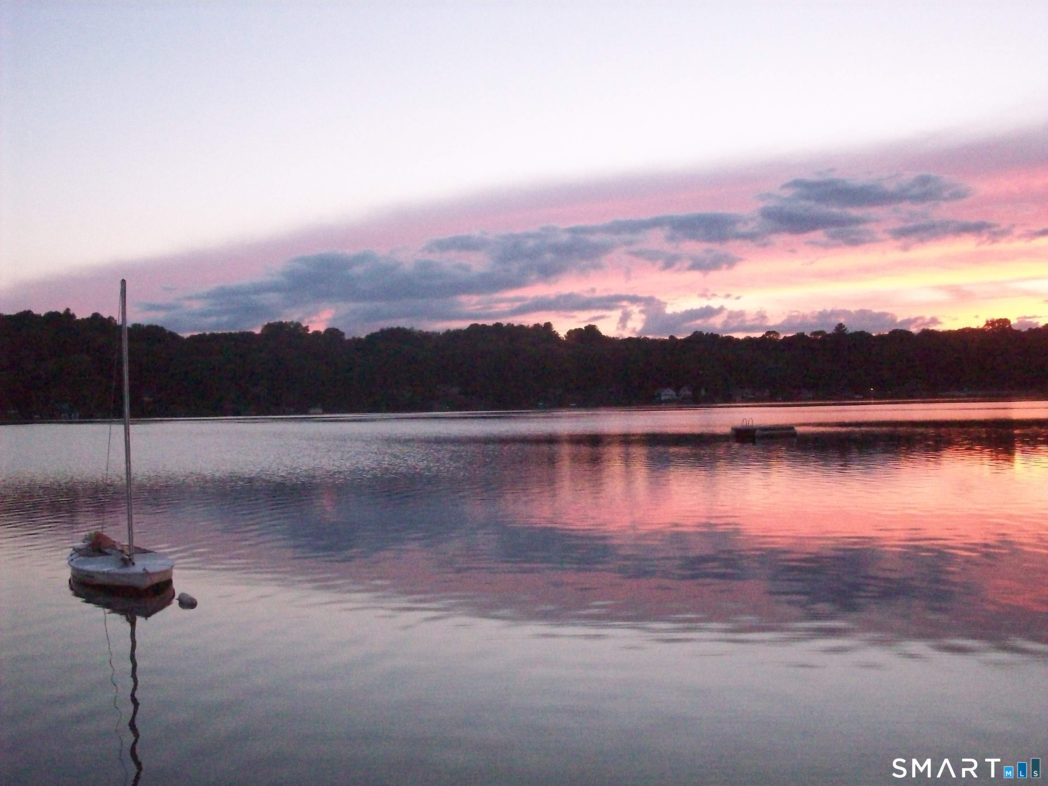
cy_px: 393
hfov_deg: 41.2
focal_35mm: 46
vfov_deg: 31.5
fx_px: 1393
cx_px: 524
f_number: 3.1
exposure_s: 1/144
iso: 800
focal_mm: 7.6
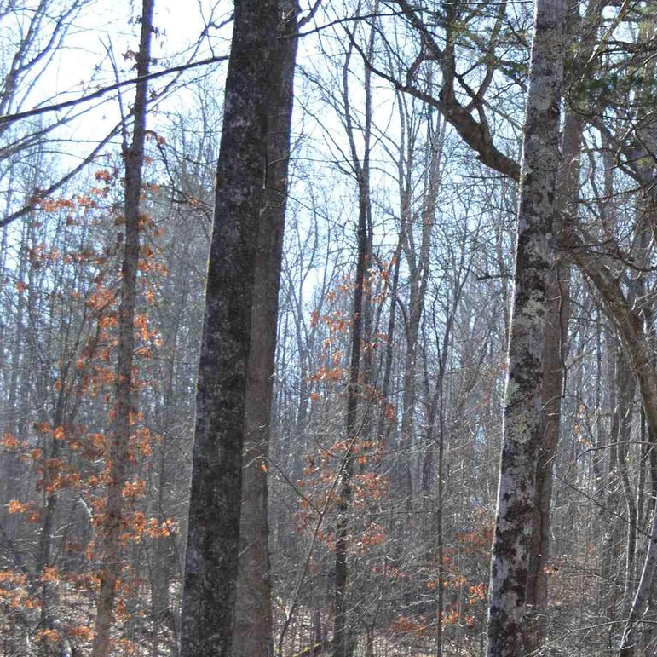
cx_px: 854
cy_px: 371
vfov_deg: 17.7
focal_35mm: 98
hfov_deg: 16.7
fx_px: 2107
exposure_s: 1/125
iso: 160
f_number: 5.6
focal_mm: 29
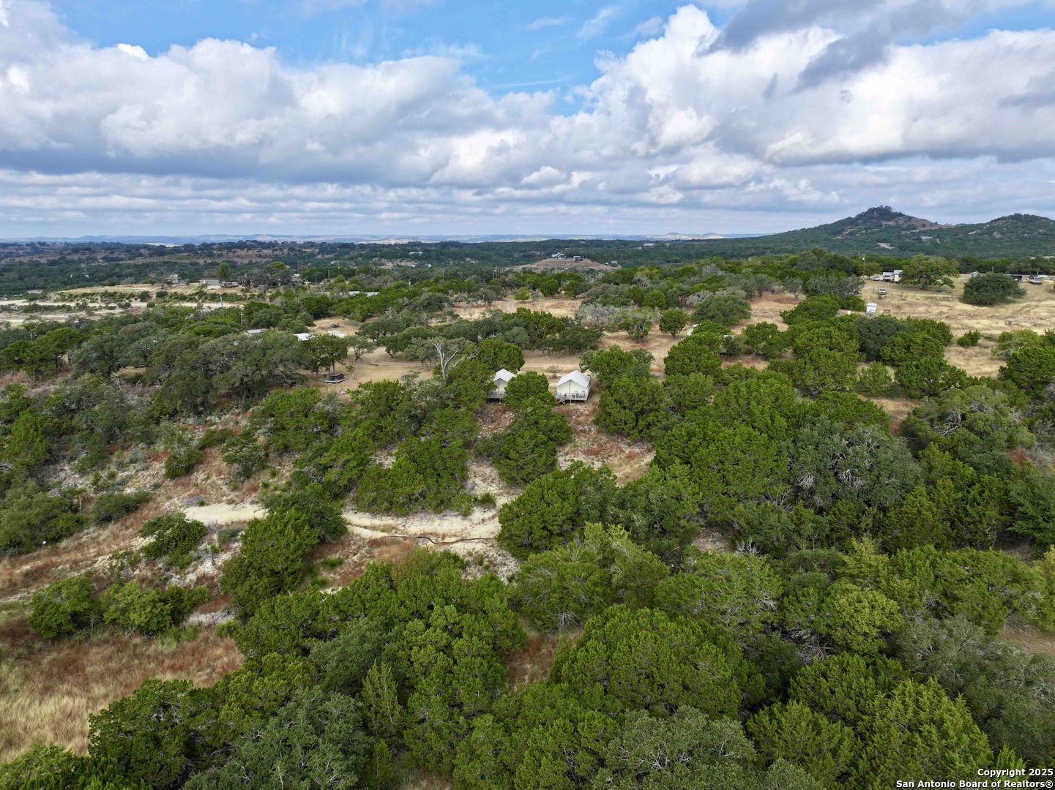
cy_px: 395
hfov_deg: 71.6
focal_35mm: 24
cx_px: 528
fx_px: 731
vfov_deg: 56.8
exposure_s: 1/1600
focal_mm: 12.29
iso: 190
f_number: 2.8
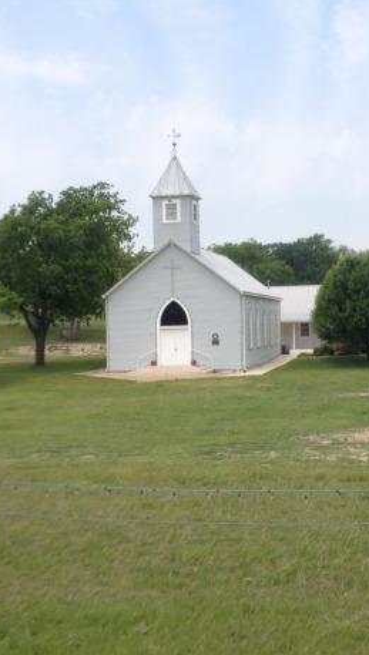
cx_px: 261
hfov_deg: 22.5
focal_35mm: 53
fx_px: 921
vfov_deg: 39.2
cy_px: 337
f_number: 2.4
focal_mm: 4.28
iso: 50
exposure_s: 1/1255
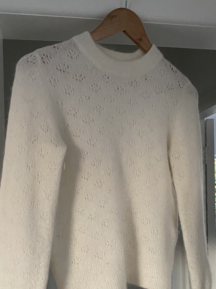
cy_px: 197
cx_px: 100
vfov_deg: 47.0
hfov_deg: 36.8
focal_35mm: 39
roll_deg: +0.4
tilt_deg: +0.4
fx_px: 325
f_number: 1.8
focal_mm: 4.25
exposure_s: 1/33
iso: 400
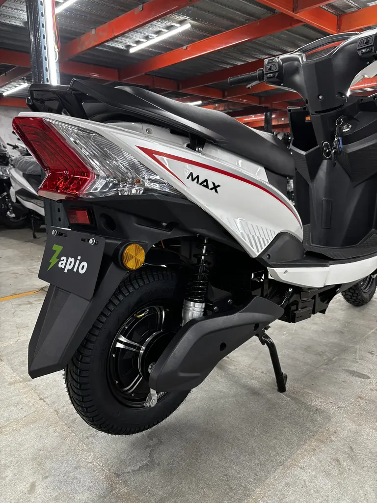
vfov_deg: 67.3
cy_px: 252
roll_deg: -0.2
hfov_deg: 53.1
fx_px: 378
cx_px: 188
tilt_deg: -13.2
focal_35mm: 26
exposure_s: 1/50
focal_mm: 5.96
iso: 160
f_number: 1.6
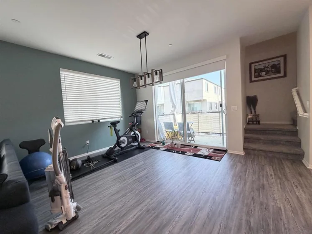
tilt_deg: -2.9
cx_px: 156
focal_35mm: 14
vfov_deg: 85.7
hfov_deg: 102.1
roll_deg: +2.7
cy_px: 117
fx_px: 126
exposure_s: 1/120
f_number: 2.2
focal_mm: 2.22
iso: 160
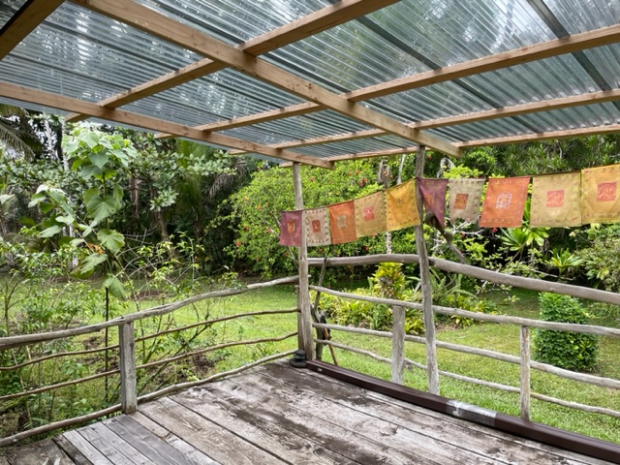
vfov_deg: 53.1
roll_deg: +1.6
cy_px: 232
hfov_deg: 67.3
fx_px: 466
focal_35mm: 26
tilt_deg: -3.8
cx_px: 310
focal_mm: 4.2
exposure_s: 1/284
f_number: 1.6
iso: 32
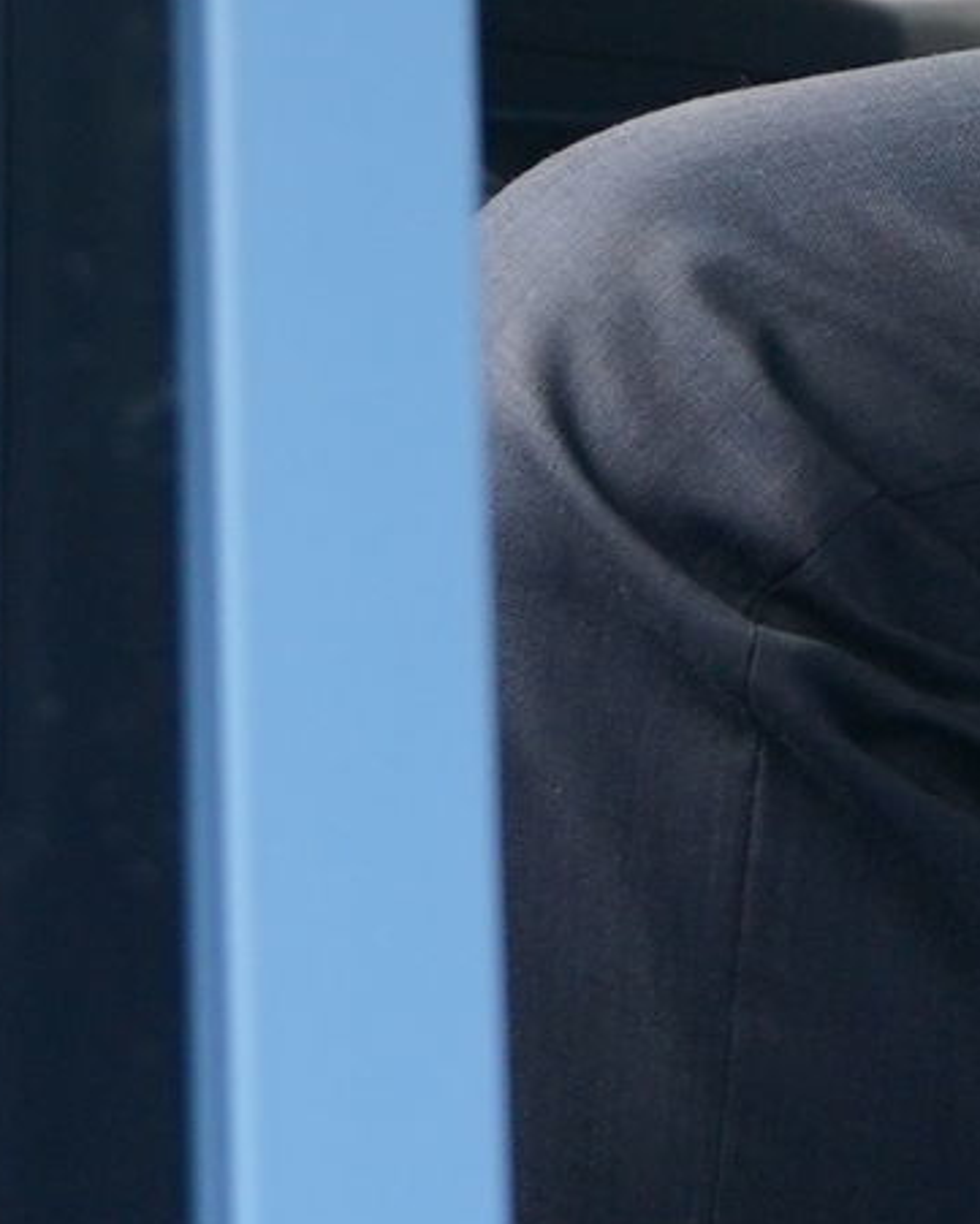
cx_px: 1409
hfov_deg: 7.2
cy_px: -1206
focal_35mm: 211
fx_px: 7647
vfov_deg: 8.7
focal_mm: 29
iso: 400
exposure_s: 1/125
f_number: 4
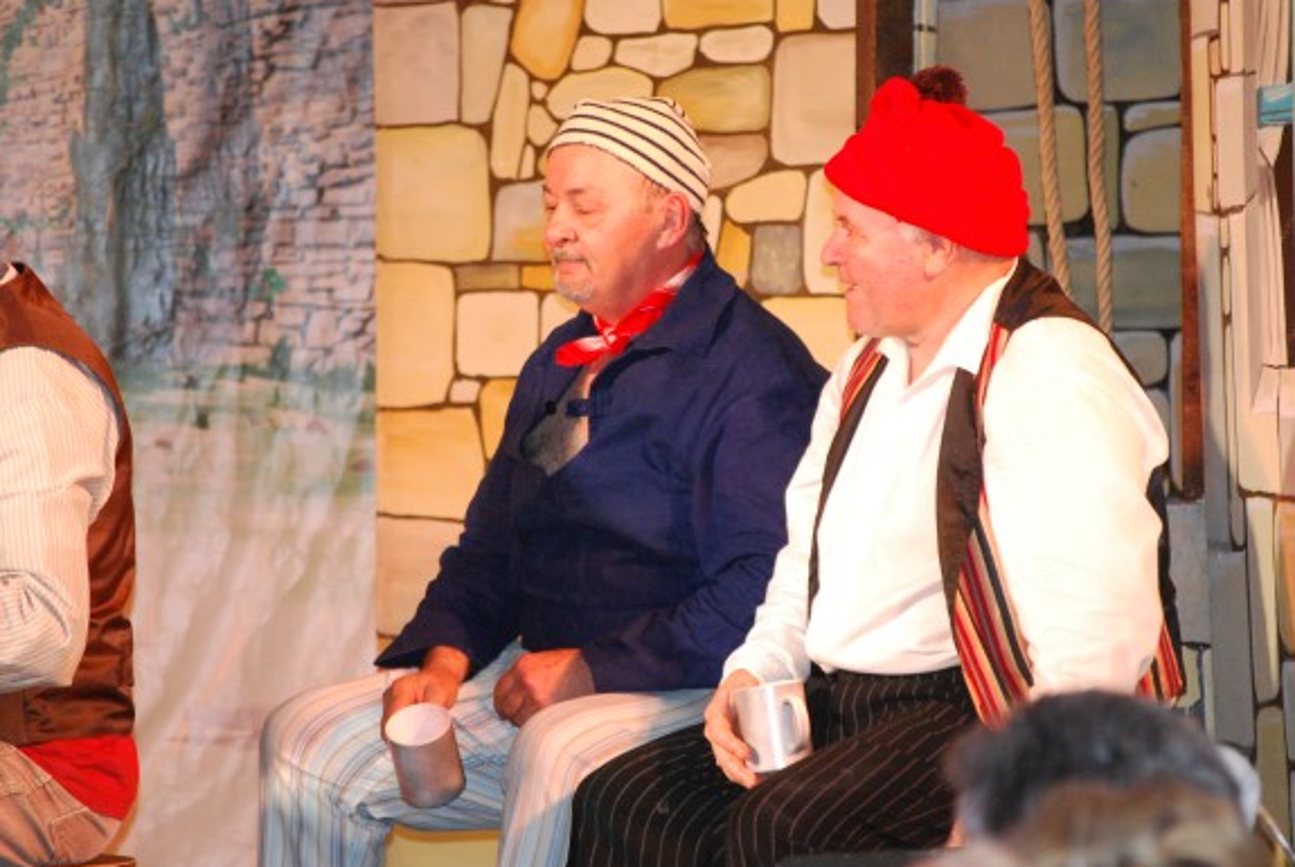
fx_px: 8124
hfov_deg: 9.1
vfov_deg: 6.1
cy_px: 424
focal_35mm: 226
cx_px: 703
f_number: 5
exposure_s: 1/60
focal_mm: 135
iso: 1400
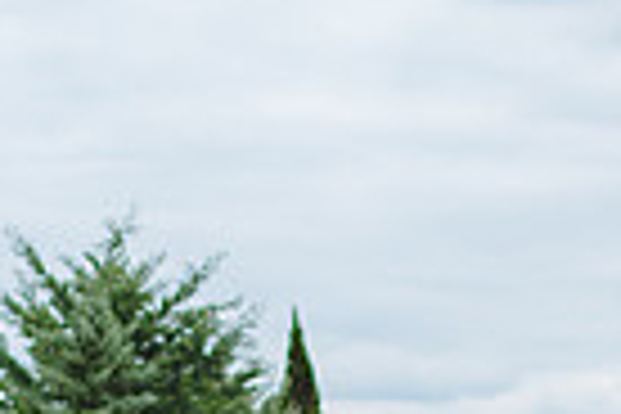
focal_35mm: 175
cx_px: 221
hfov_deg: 11.7
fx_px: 3019
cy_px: 890
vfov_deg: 7.5
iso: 100
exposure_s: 1/2500
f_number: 2
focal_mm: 35
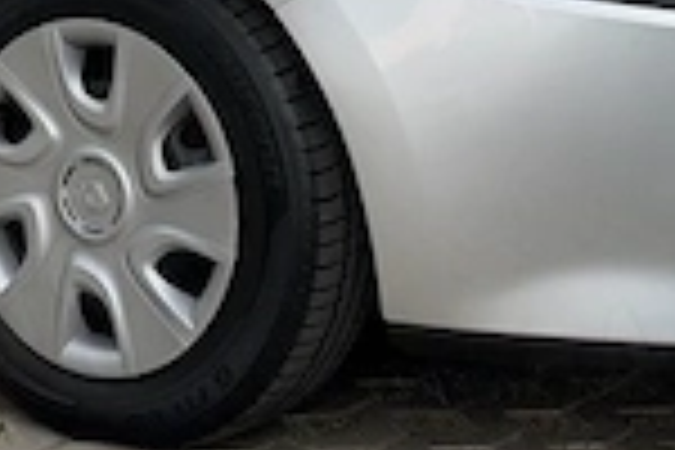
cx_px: 9
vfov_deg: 9.4
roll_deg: -0.9
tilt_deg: -2.5
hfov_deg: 14.3
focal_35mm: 141
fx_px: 2644
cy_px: -243
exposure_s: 1/154
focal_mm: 6.93
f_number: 1.8
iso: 64
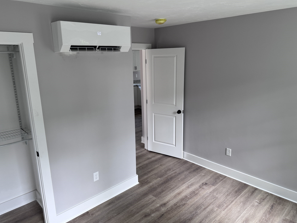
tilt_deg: -12.0
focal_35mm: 25
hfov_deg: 69.4
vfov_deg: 54.9
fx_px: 215
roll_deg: +1.1
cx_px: 147
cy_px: 109
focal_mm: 6.76
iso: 125
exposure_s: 1/121
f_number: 1.78
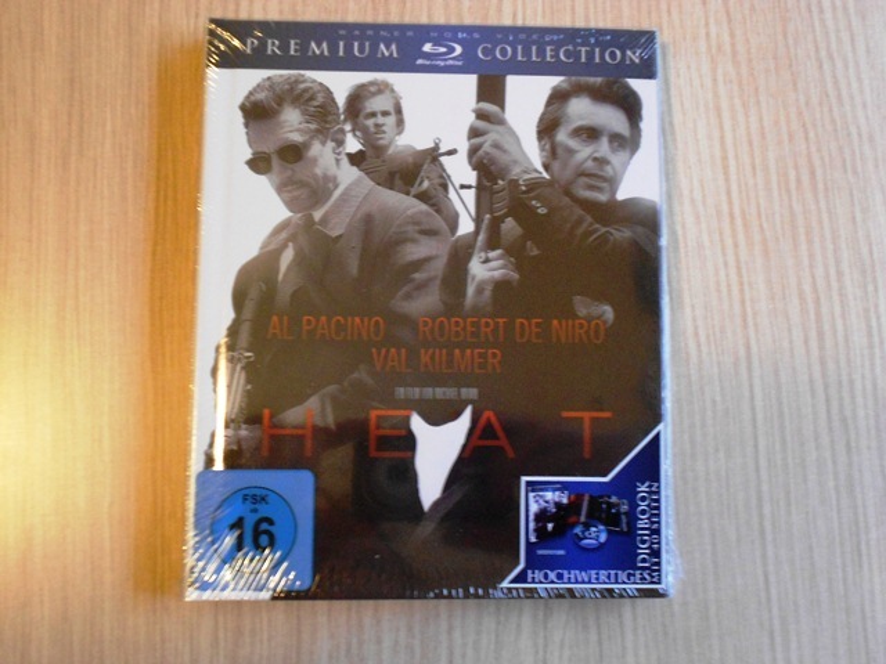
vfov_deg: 33.6
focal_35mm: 43
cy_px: 332
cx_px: 443
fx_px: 1101
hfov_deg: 43.9
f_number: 4.2
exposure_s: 1/15
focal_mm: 7.7
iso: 400
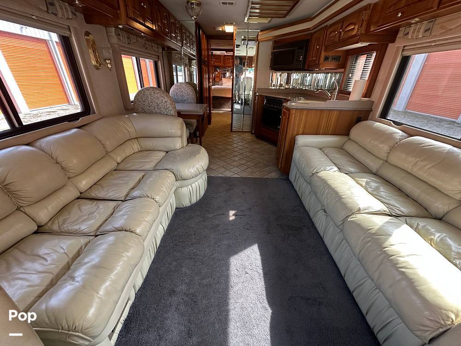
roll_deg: -0.6
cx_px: 230
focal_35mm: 14
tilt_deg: -27.1
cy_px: 173
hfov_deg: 102.1
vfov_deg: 85.7
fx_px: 186
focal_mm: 2.22
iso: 200
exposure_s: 1/99
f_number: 2.2
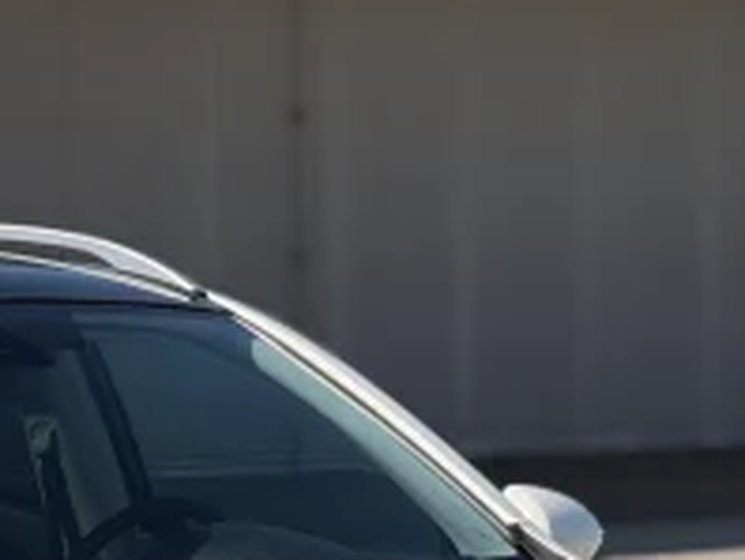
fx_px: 8339
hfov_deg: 5.1
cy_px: 733
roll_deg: +0.7
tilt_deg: -3.2
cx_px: -94
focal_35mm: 387
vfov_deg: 3.8
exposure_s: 1/2933
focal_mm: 15.66
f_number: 2.8
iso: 64
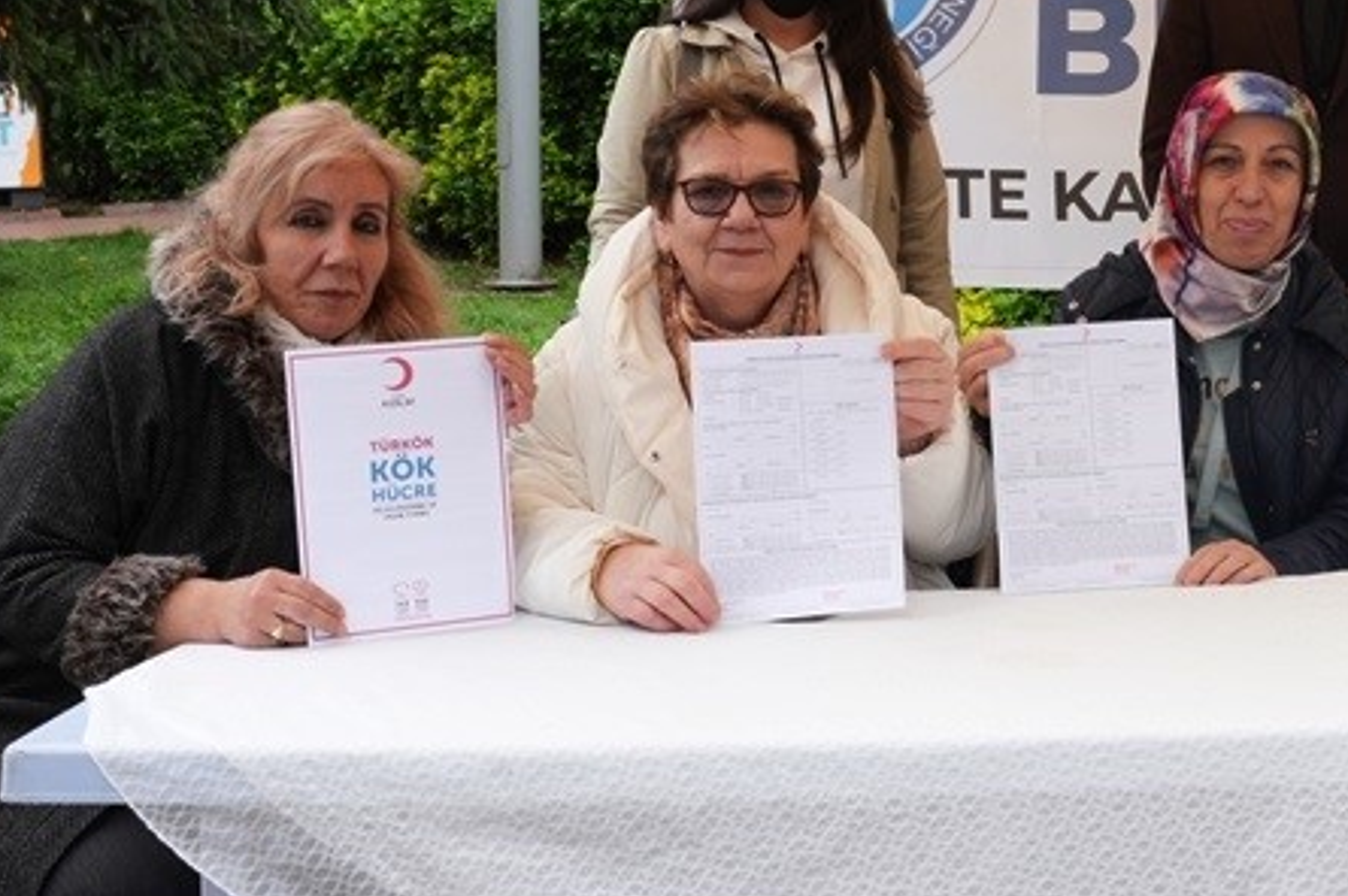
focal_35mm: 72
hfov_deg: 26.7
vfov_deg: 18.8
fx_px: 2694
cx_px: 1327
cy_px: 300
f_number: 8
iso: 500
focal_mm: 32
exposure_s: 1/100
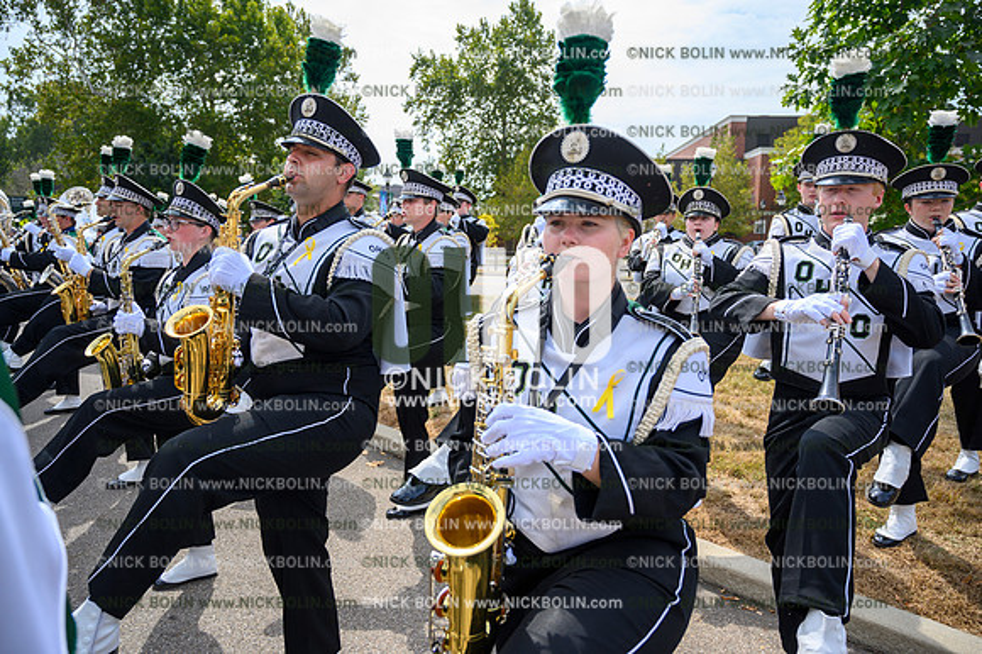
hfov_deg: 72.6
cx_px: 491
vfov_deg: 52.1
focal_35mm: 24
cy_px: 327
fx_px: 668
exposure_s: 1/800
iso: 100
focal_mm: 24.5
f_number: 4
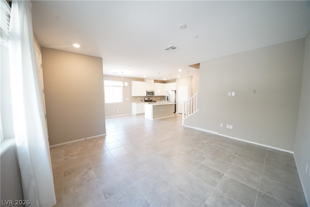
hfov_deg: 112.6
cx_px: 155
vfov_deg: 90.0
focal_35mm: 12
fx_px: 103
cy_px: 104
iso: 8000
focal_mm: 12
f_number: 7.1
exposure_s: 1/125
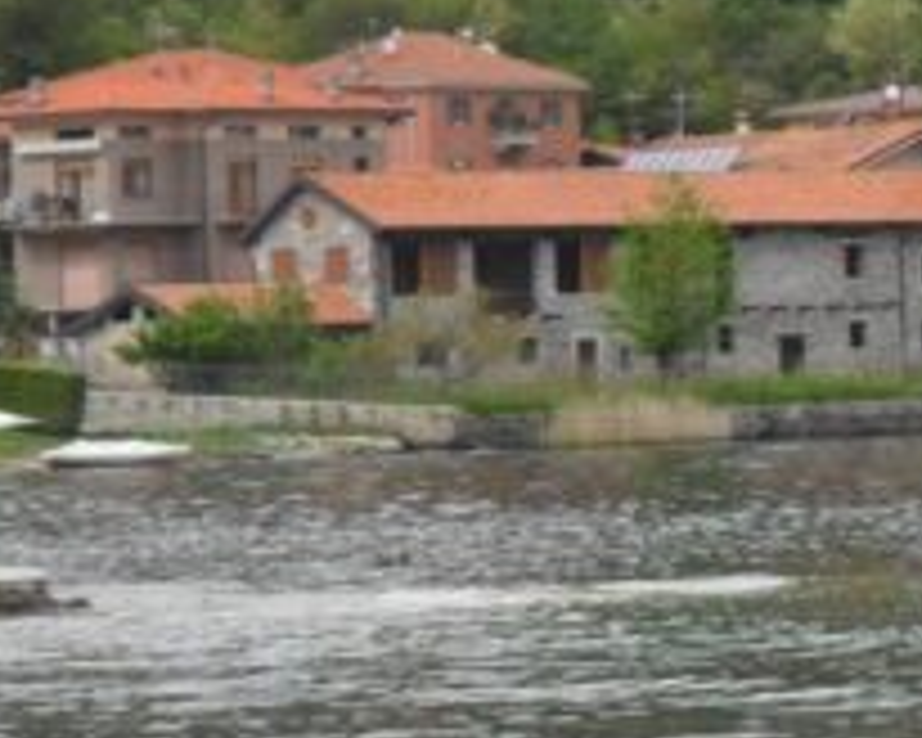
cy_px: 342
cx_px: 634
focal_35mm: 271
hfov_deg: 7.1
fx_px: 7395
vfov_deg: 5.7
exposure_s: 1/750
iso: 80
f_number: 3.9
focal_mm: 13.2
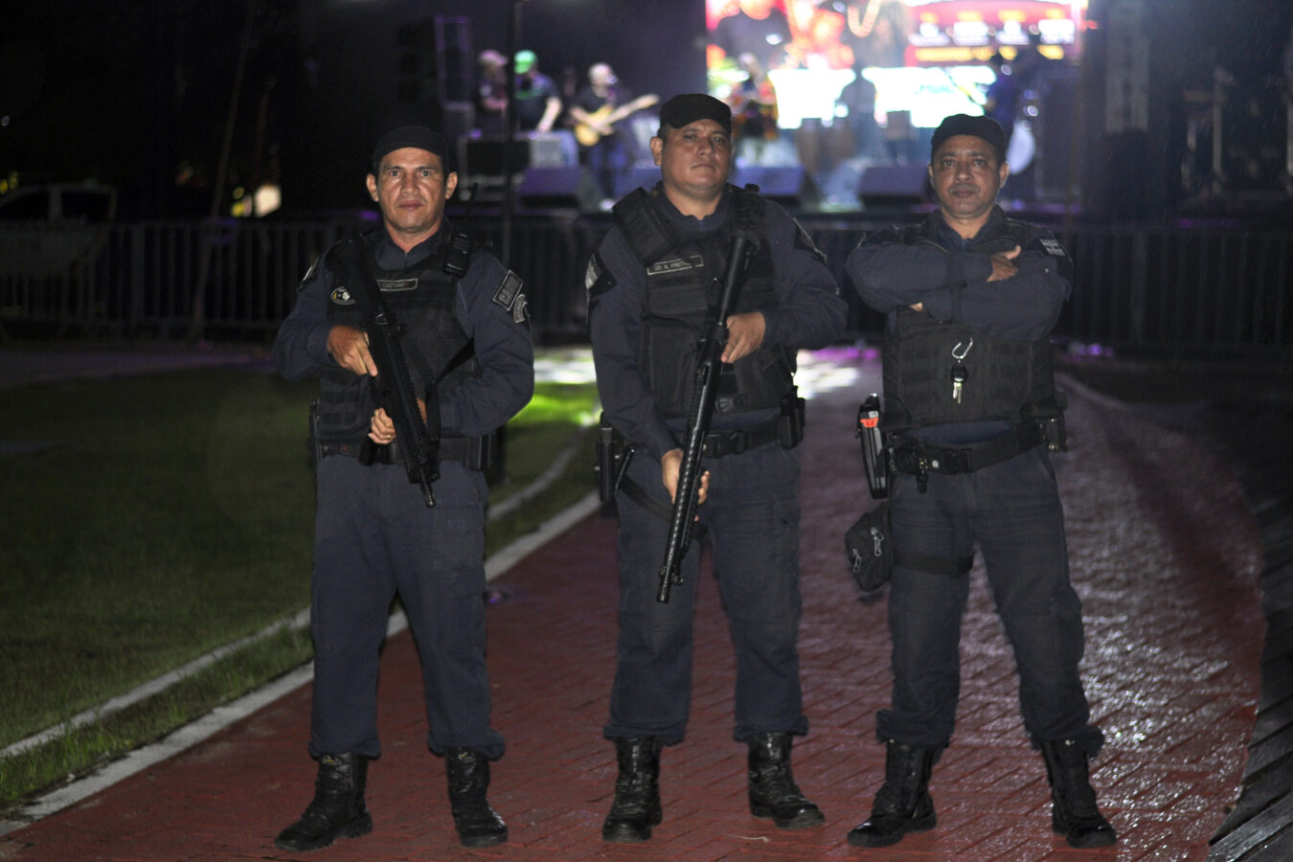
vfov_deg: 18.2
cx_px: 646
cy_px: 431
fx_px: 2694
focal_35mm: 75
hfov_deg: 27.0
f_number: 1.8
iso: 400
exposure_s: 1/200
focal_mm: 50
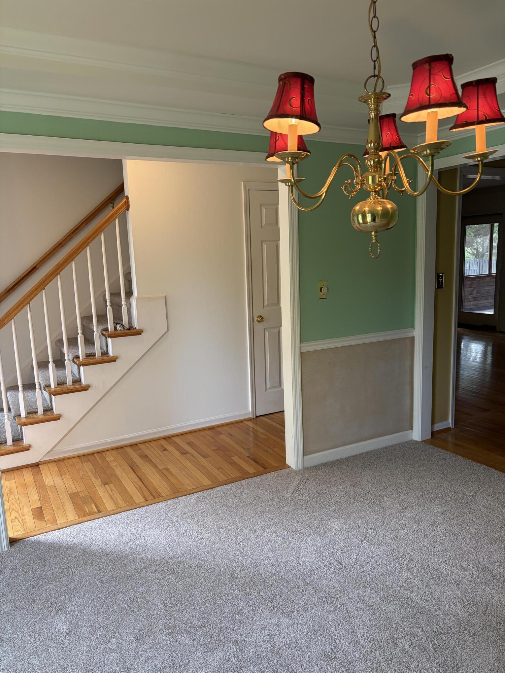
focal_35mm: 26
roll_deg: +2.4
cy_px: 336
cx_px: 252
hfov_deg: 53.1
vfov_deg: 67.3
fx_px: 506
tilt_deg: -9.6
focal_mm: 5.96
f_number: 1.6
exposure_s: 1/120
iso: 125
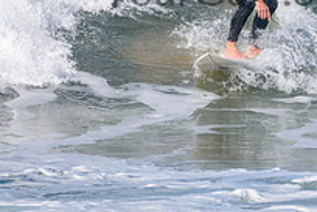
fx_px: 18754
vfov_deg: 0.6
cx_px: 266
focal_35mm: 2130
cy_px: -30
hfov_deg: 1.0
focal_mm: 500
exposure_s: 1/4000
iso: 560
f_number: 5.6
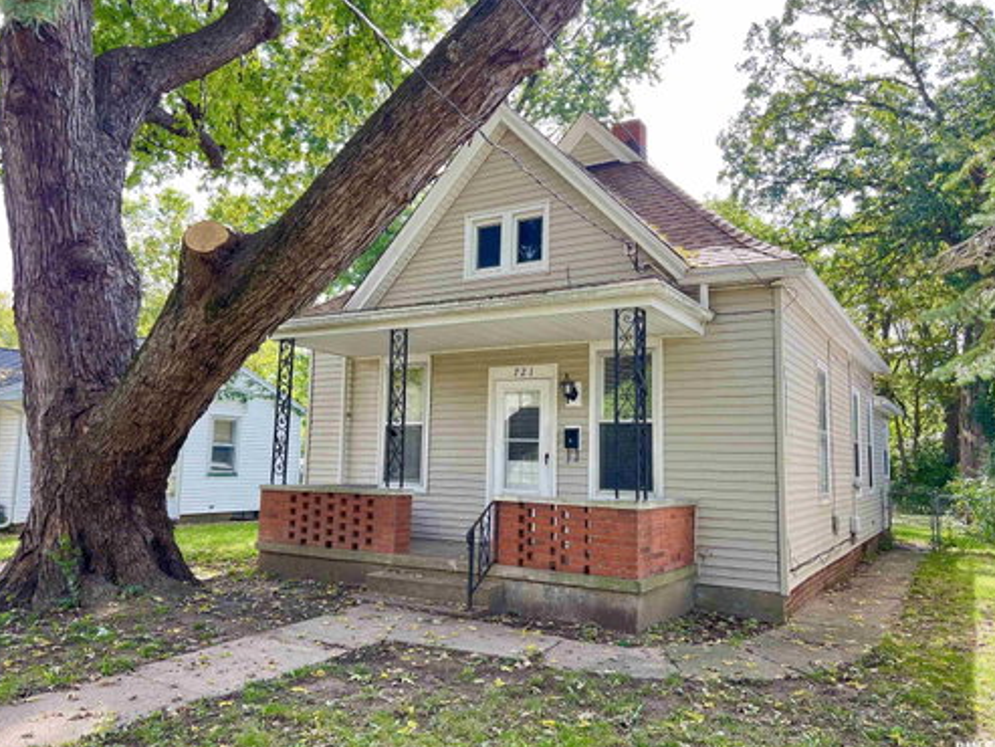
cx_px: 490
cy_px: 371
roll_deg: -0.9
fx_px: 776
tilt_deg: +5.9
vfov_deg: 51.4
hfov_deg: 65.3
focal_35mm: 27
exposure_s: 1/380
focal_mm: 5.7
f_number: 1.5
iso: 50
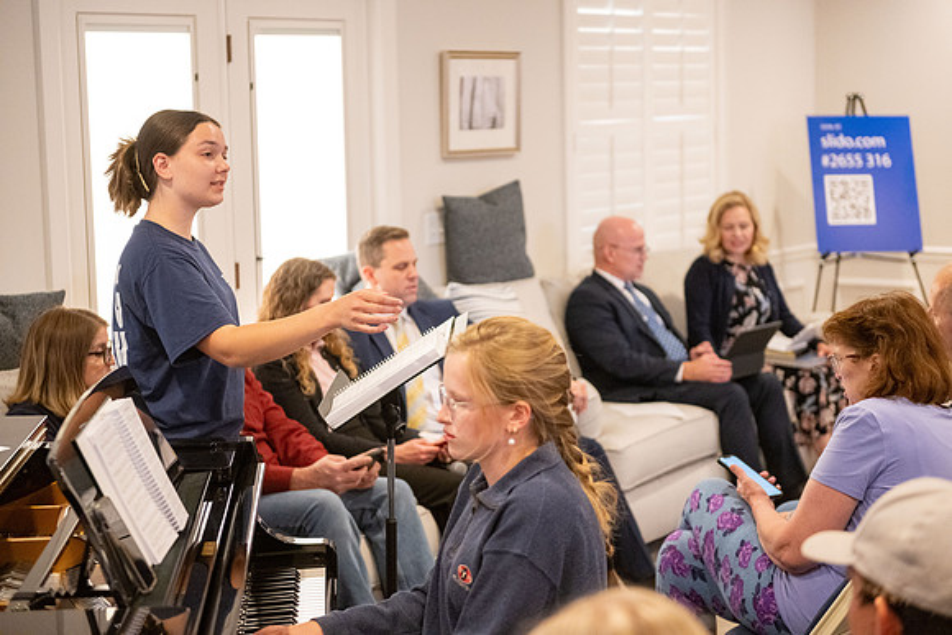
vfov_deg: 19.5
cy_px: 318
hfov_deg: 28.8
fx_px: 1851
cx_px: 476
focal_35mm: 70
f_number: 2.8
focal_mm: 70
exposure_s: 1/250
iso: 6400
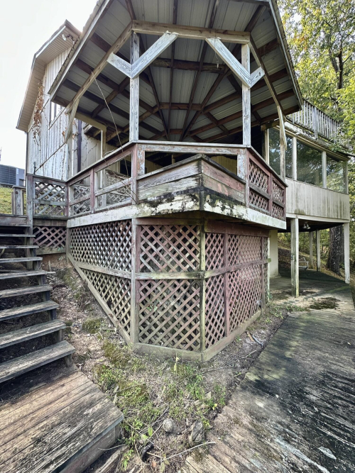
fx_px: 191
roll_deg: -0.5
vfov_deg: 102.1
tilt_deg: +2.6
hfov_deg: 85.7
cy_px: 236
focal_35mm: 14
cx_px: 178
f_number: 2.2
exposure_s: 1/99
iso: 80
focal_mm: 2.22
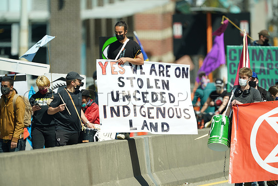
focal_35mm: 840
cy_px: 93
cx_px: 139
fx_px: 6488
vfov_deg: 1.6
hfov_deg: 2.5
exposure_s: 1/320
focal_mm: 840
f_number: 6.3
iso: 100
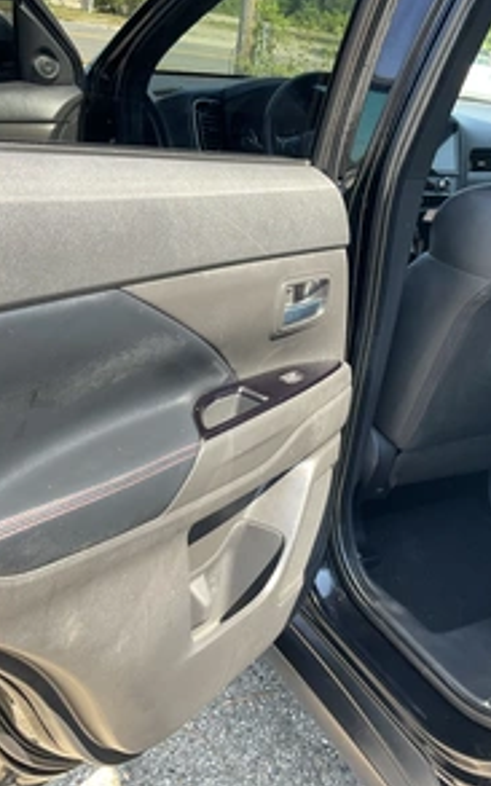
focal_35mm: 42
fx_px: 900
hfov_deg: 30.2
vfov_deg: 47.2
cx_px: 349
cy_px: 386
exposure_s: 1/122
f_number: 1.8
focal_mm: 3
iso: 25
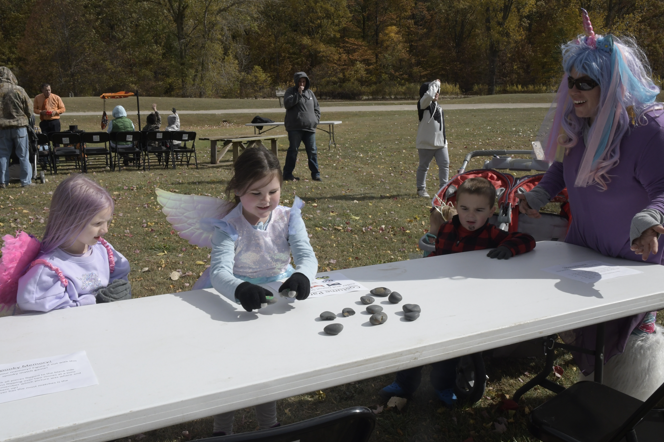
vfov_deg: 36.9
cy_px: 224
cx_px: 336
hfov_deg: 53.1
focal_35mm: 36
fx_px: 664
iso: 1000
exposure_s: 1/1250
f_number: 18
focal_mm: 22
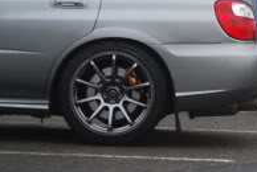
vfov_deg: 3.7
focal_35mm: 370
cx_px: 507
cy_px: -96
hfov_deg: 5.5
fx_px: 2645
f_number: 4.5
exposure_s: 1/320
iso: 200
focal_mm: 60
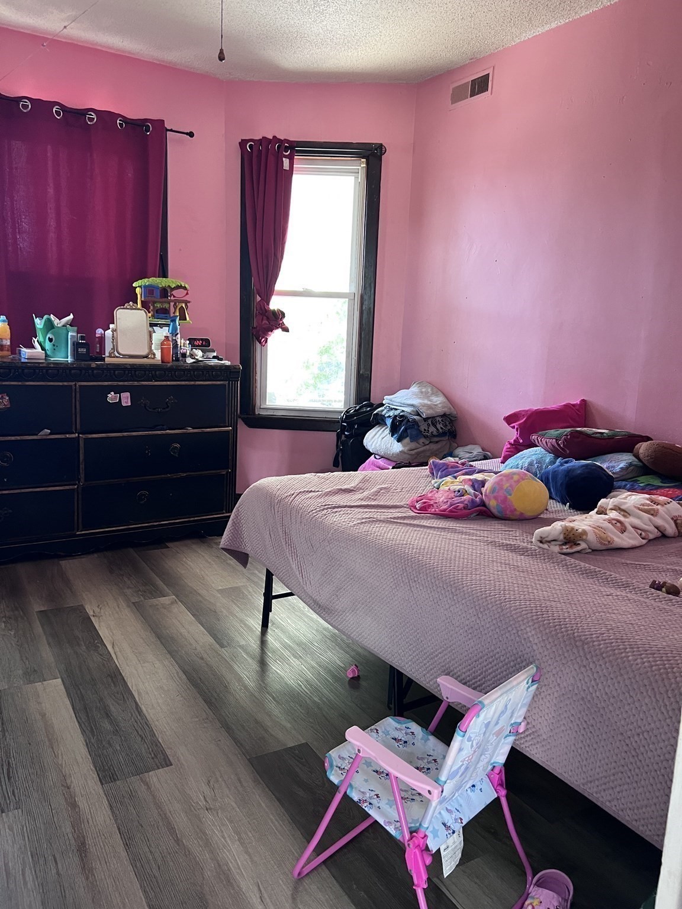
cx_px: 341
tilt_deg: -9.1
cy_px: 454
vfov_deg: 67.3
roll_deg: -2.6
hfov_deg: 53.1
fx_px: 683
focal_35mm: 26
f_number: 1.5
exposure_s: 1/60
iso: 250
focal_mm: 5.7
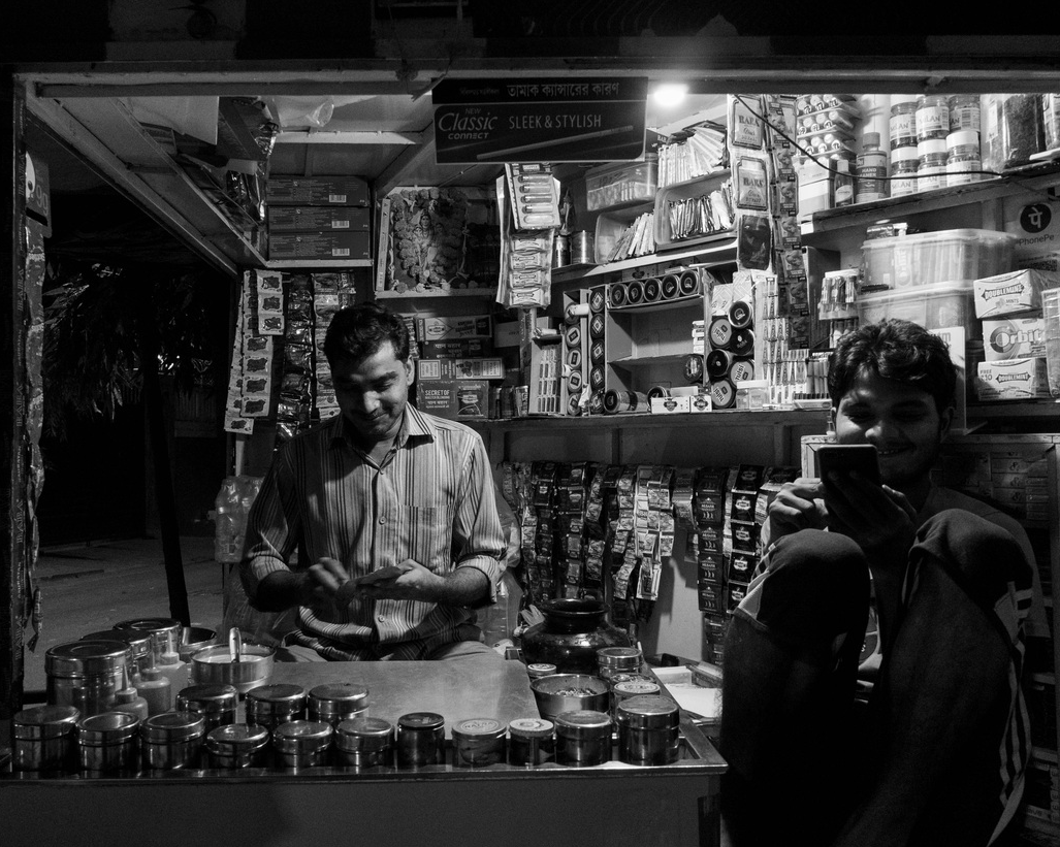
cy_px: 428
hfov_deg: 55.6
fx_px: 1004
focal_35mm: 32
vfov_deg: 45.8
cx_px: 491
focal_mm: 18
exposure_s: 1/60
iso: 5000
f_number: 5.6
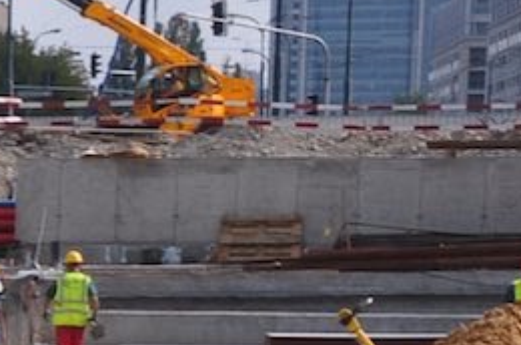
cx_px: -1280
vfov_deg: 5.5
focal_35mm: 244
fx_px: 3523
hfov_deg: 7.1
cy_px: 523
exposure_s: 1/320
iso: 200
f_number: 10
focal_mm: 22
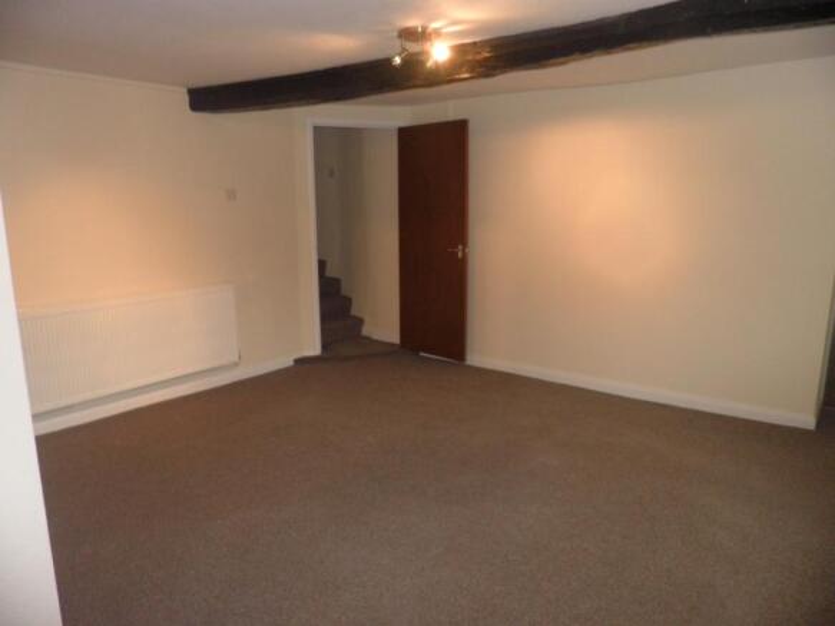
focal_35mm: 24
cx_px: 418
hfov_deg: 71.6
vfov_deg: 56.8
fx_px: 579
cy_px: 313
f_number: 3.3
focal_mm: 4.3
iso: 160
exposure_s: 1/30
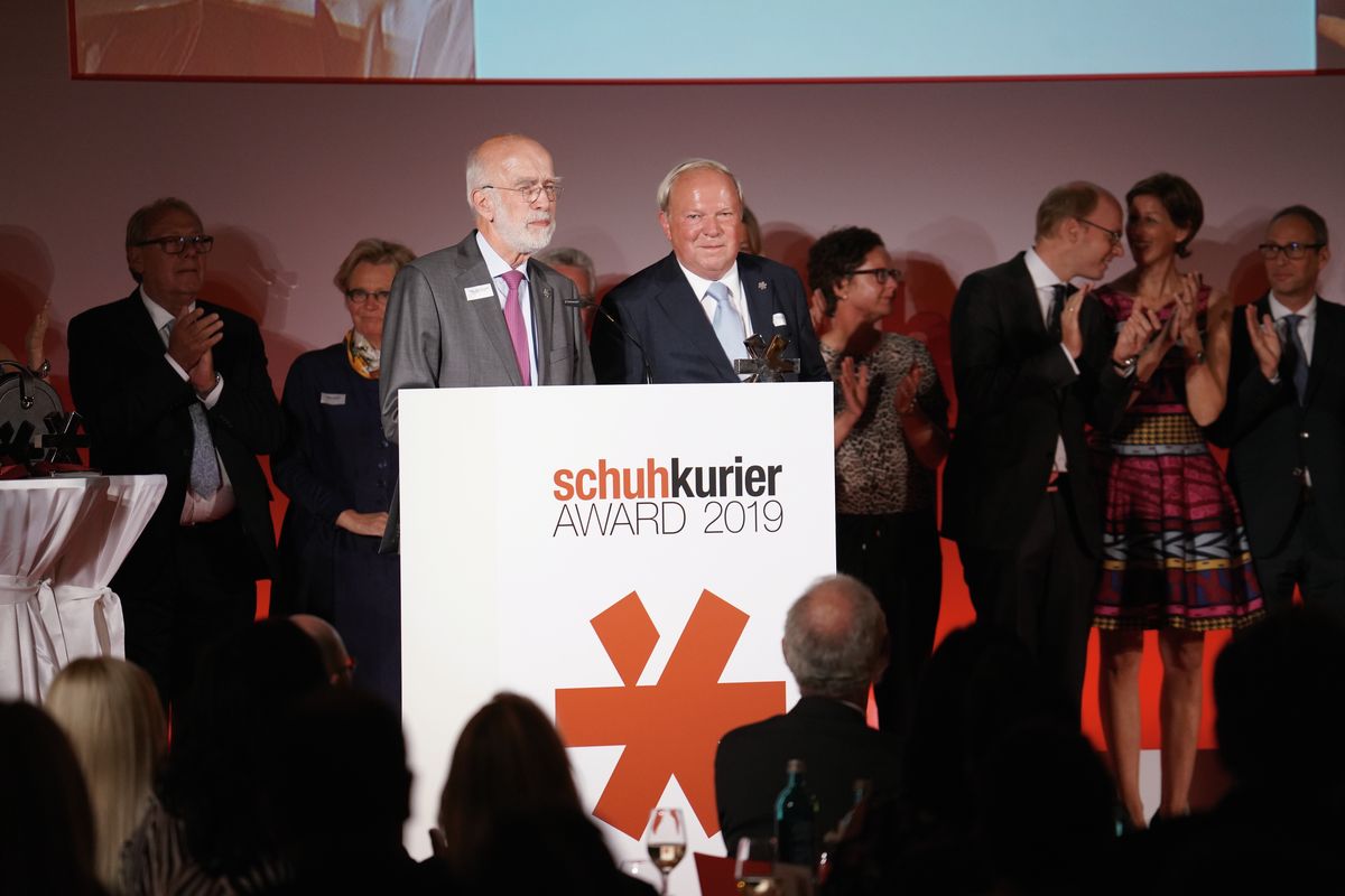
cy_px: 448
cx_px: 672
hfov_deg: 10.3
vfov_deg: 6.9
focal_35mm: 200
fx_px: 7472
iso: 2500
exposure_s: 1/250
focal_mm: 200
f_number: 4
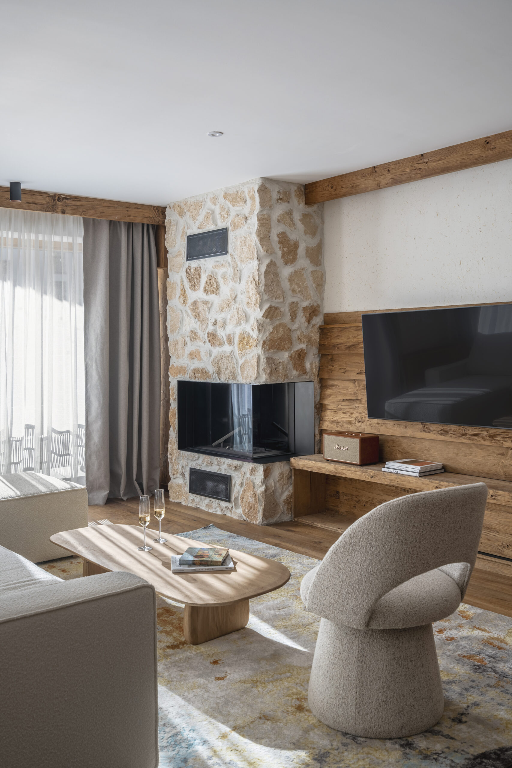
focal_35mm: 35
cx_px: 256
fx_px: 747
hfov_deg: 37.9
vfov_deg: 54.4
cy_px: 384
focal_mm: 35
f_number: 8
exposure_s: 1/100
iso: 200
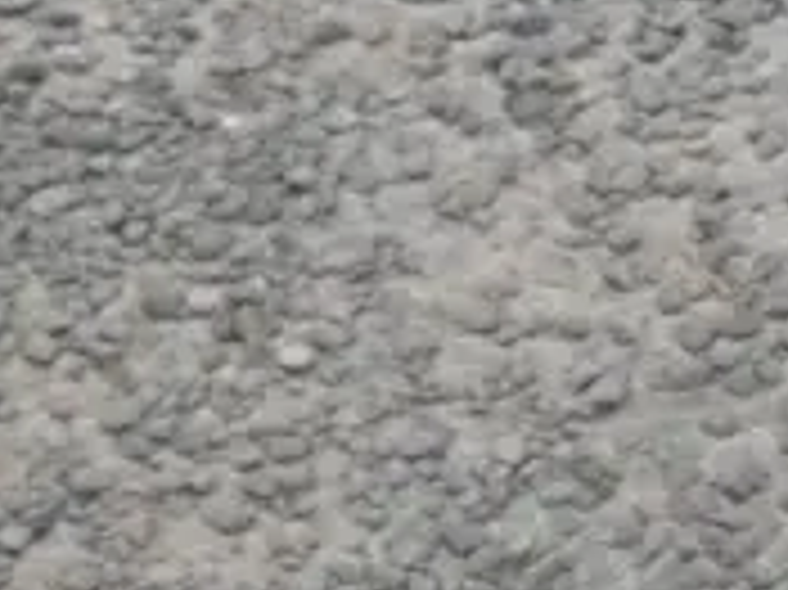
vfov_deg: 7.2
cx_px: 2067
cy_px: -552
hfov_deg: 8.8
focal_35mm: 199
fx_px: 4527
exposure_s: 1/250
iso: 200
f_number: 5
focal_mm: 17
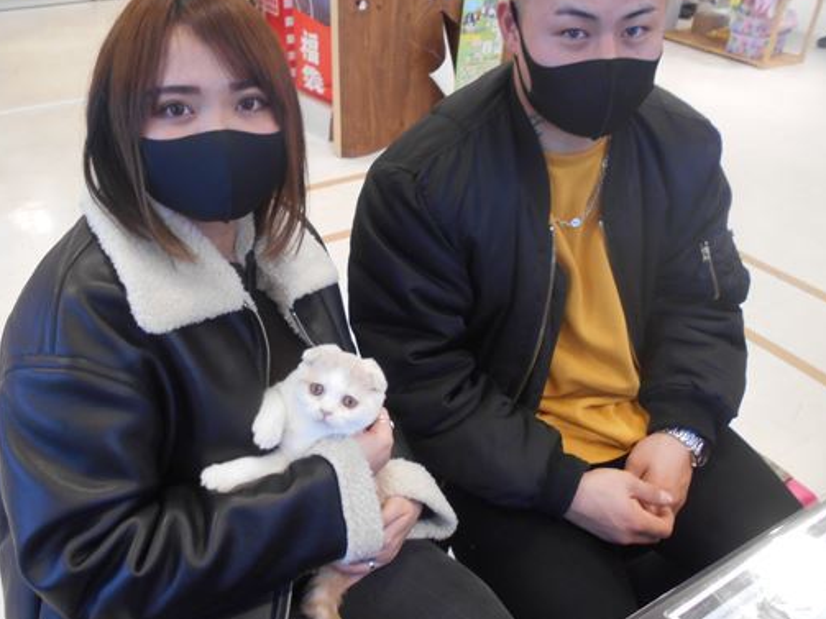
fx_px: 740
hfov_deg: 58.2
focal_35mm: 31
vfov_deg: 45.4
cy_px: 291
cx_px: 369
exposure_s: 1/30
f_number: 3.2
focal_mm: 4.6
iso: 180
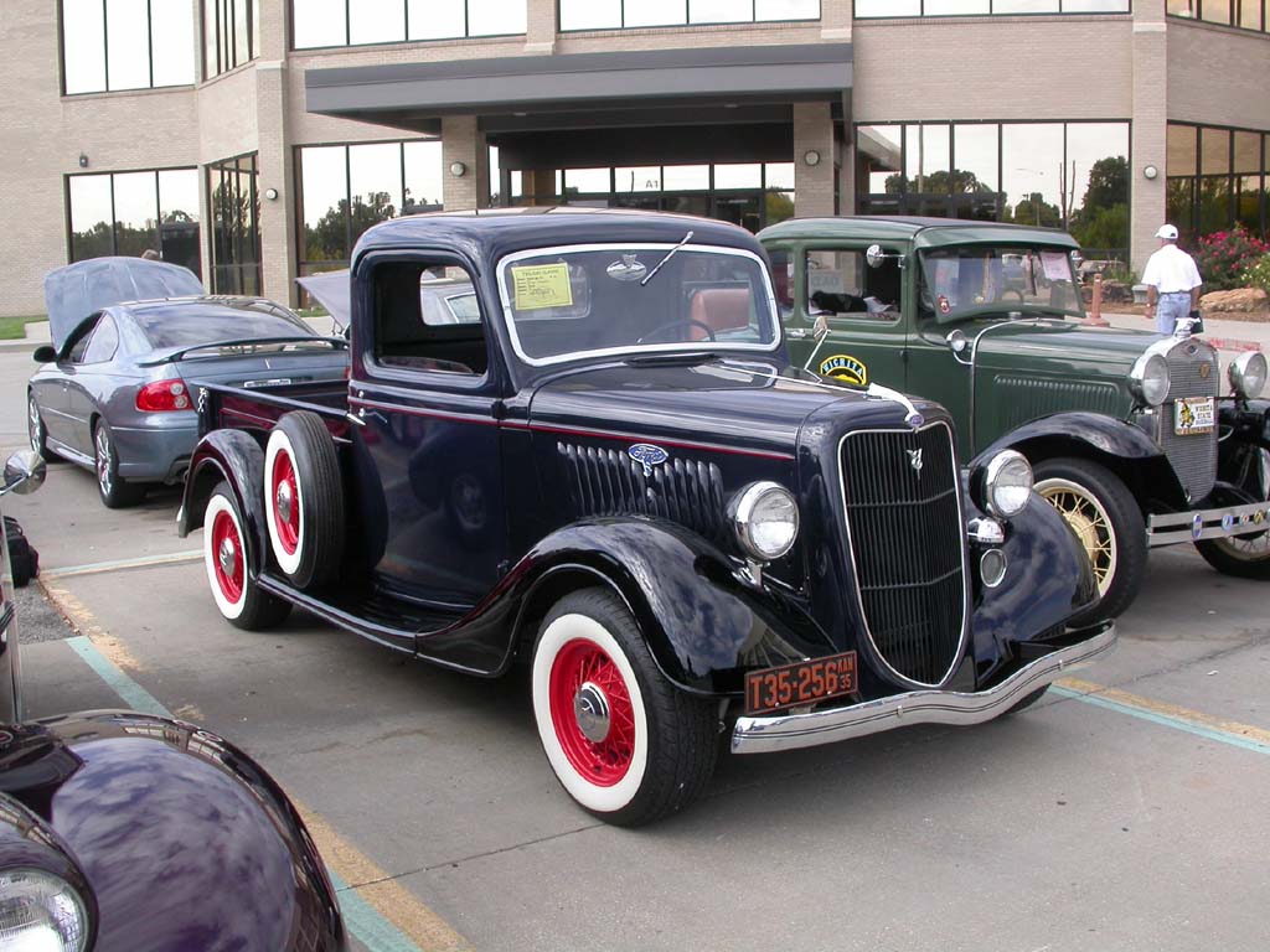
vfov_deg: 37.7
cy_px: 476
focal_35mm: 38
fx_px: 1394
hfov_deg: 49.0
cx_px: 635
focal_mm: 7.85
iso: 100
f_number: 6
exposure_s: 1/191
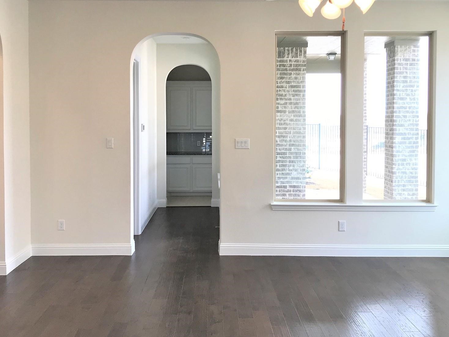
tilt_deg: -1.5
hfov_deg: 47.8
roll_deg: -0.2
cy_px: 140
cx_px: 210
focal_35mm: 39
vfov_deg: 36.7
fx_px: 506
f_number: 1.8
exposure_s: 1/120
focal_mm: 3.99
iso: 25
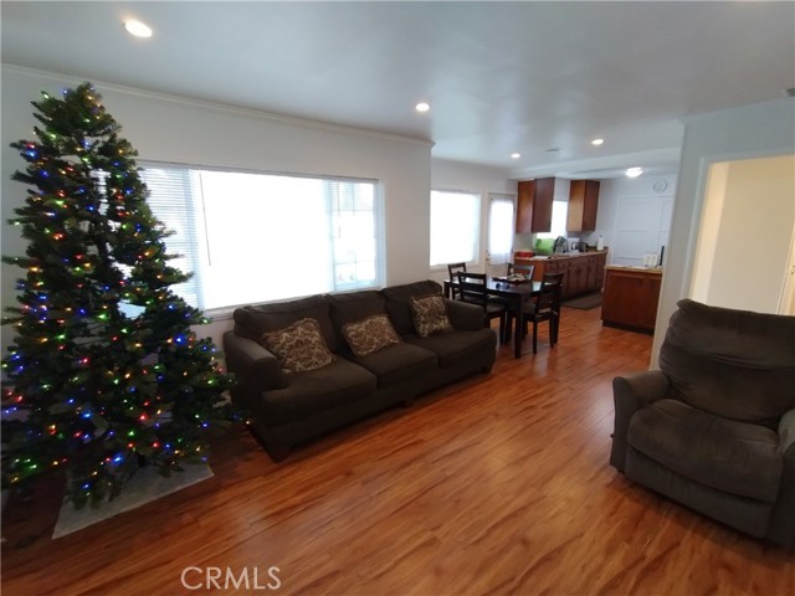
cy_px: 298
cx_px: 398
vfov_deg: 78.1
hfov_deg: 94.5
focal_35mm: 16
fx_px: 367
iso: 284
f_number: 2.2
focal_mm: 1.66
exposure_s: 1/30
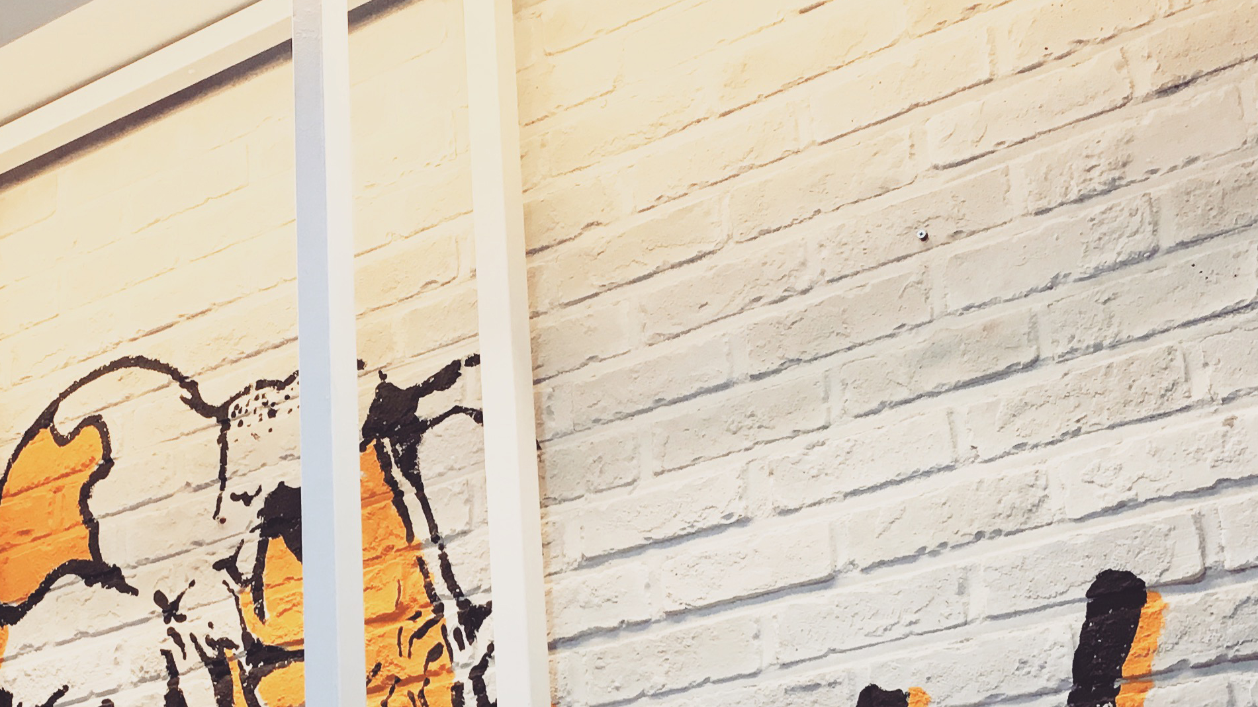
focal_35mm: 67
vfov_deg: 17.8
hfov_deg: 30.9
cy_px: 587
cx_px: 320
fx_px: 2235
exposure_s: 1/30
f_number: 2.2
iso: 50
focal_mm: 4.15
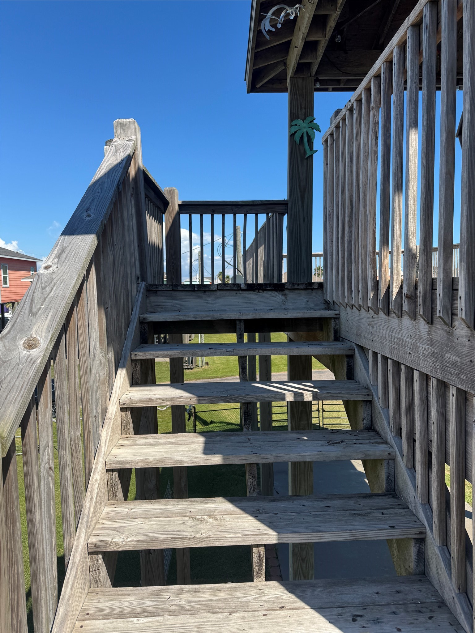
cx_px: 238
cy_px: 316
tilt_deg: -4.4
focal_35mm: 24
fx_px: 439
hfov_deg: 56.8
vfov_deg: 71.6
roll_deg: +1.8
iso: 80
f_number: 1.78
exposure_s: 1/3802
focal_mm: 6.76
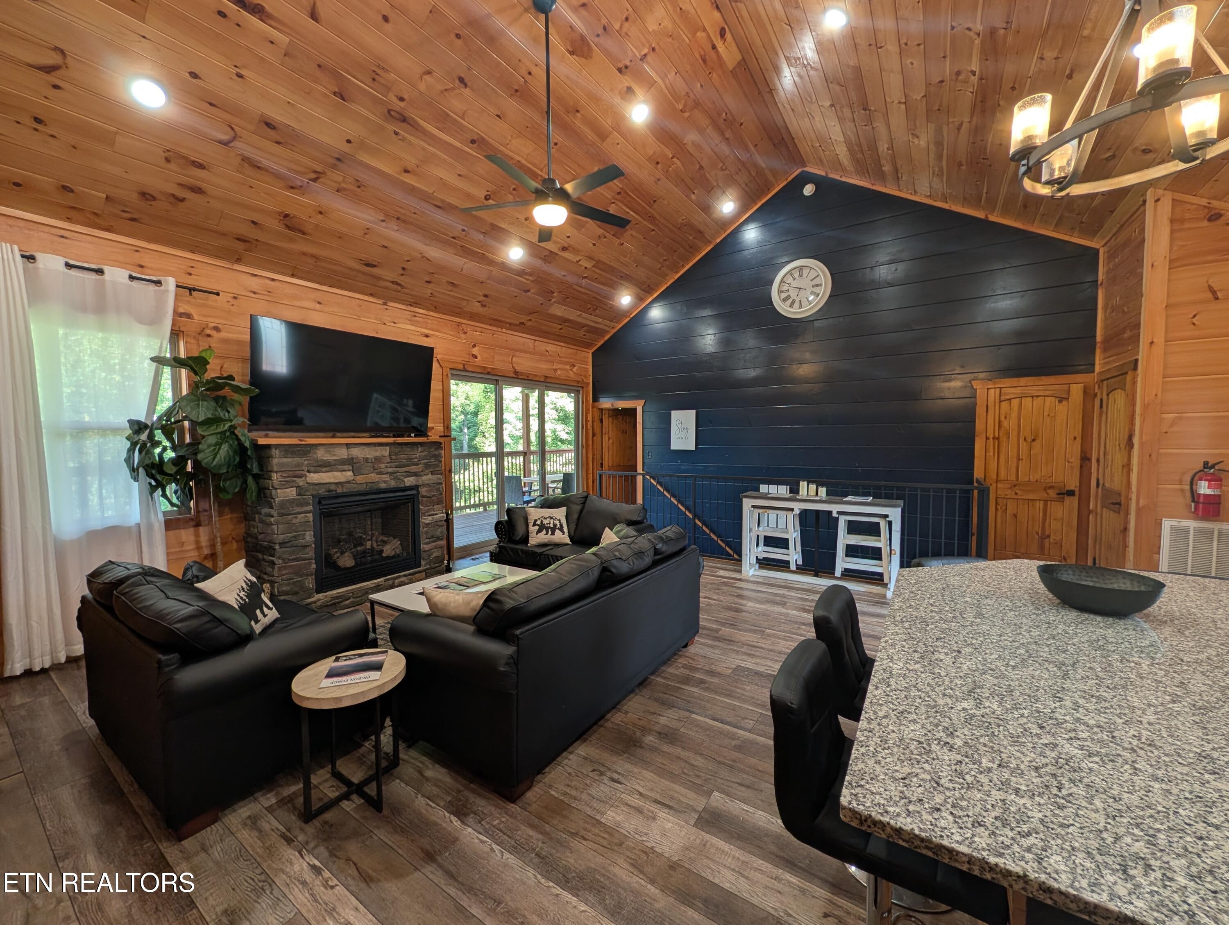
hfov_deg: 110.5
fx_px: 427
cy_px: 462
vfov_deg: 94.6
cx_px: 614
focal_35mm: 12
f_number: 1.7
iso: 65
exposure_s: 1/60
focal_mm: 2.02
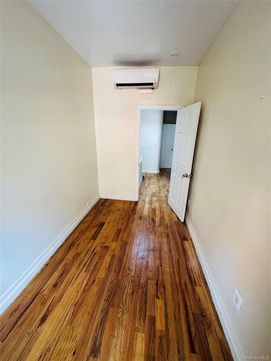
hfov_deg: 85.7
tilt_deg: -18.4
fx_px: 146
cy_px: 180
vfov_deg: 102.1
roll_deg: -0.1
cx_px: 136
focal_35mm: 14
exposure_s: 1/60
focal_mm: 2.22
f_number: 2.2
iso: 320
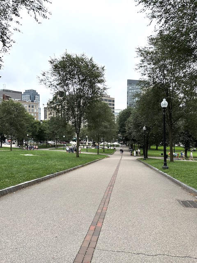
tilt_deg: -0.2
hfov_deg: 56.8
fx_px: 182
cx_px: 98
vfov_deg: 71.6
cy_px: 132
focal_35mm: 24
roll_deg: +0.0
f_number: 1.78
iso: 80
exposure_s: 1/2882
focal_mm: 6.86
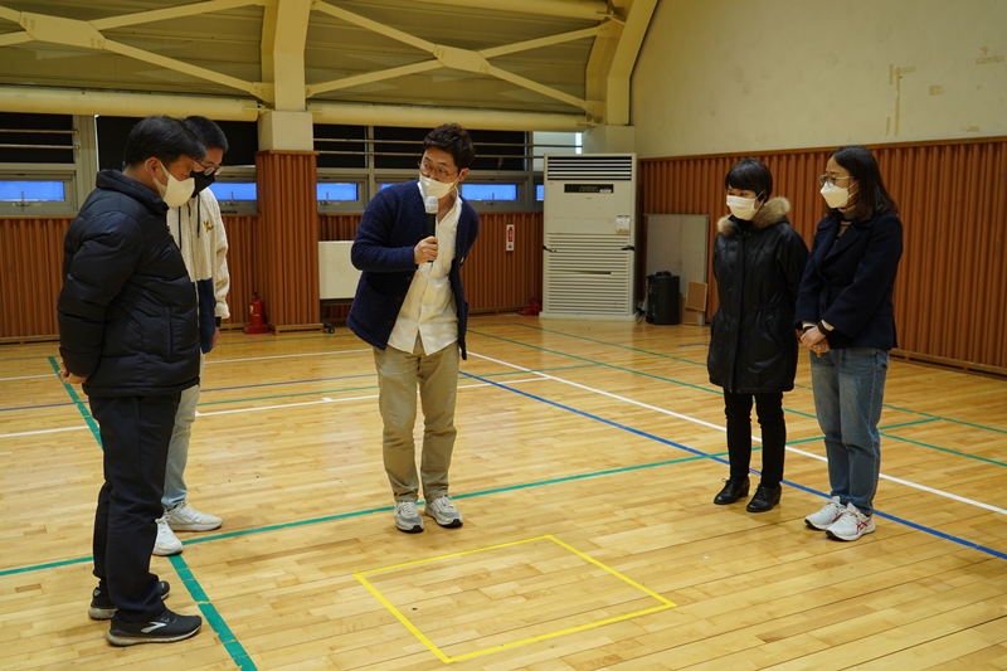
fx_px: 951
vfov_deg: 38.9
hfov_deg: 55.8
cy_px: 336
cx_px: 504
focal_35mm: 34
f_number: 5.6
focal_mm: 34
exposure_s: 1/100
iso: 640
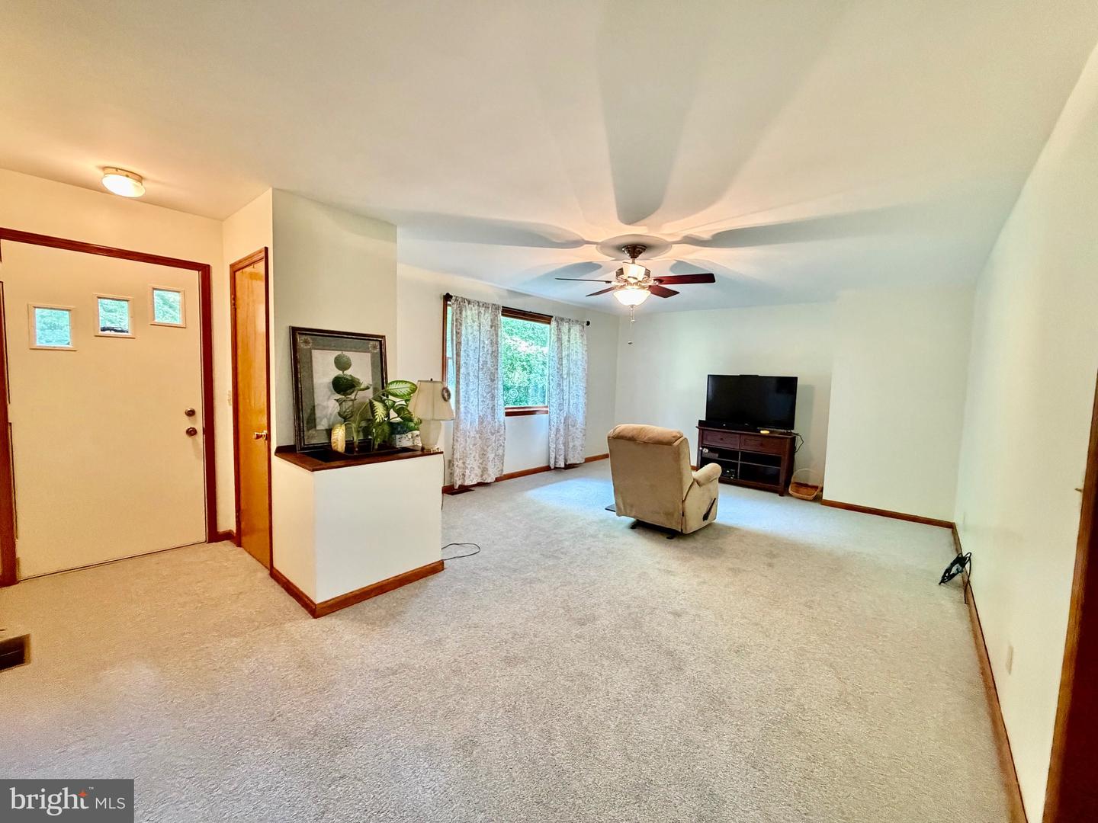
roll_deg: -1.6
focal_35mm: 14
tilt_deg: -5.2
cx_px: 549
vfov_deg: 85.7
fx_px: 444
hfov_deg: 102.1
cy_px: 412
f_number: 2.2
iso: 640
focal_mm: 2.22
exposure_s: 1/60
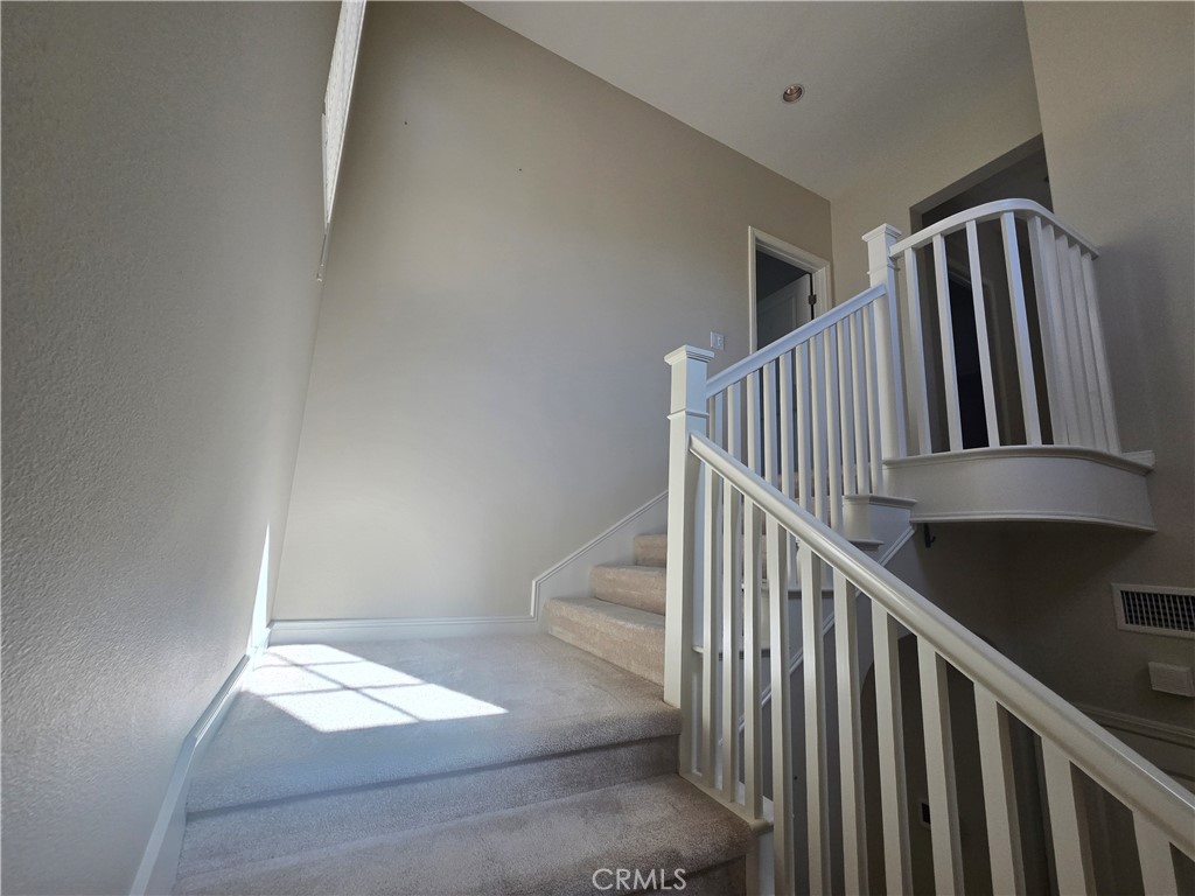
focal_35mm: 13
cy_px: 448
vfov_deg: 89.9
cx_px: 598
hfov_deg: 106.2
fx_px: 449
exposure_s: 1/359
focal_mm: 2.2
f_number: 2.2
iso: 160
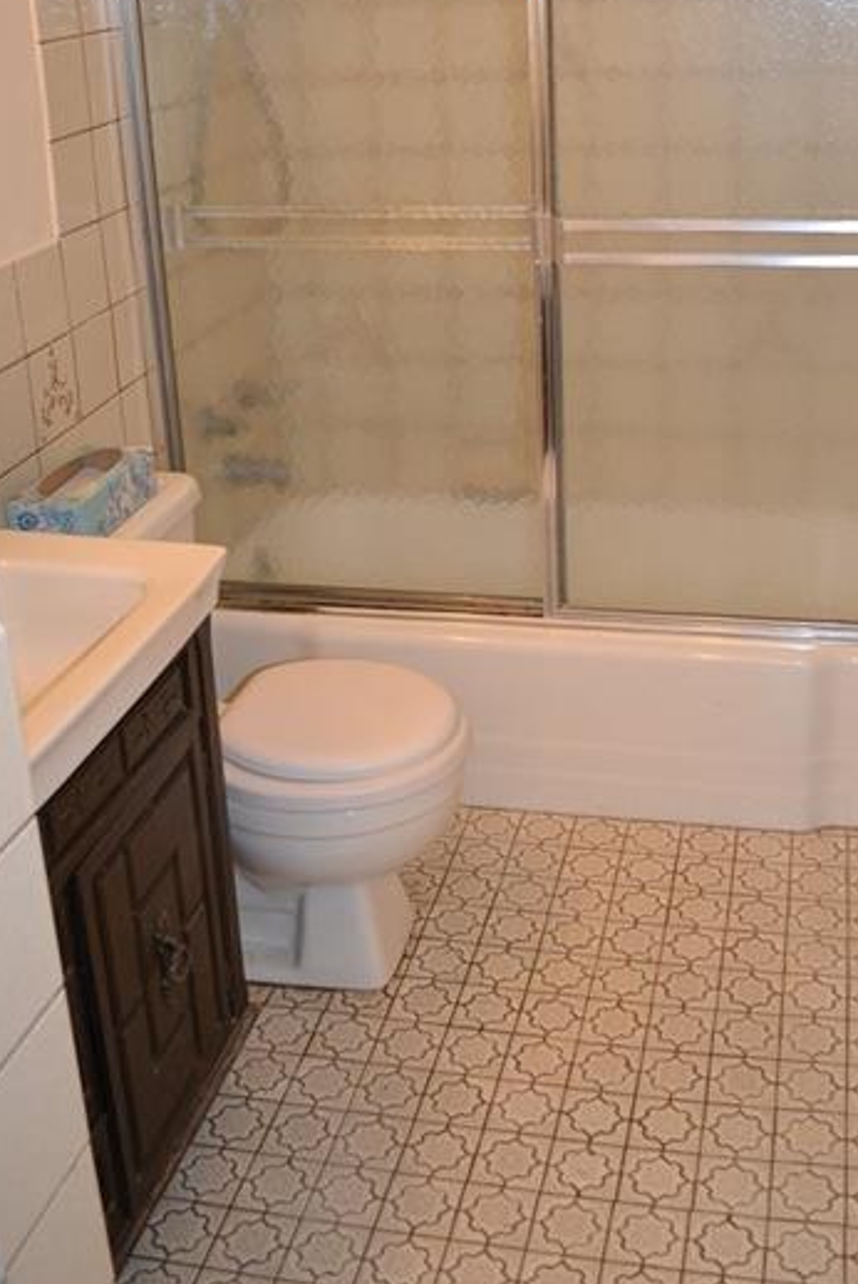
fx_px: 1428
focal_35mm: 40
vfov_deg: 47.4
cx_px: 503
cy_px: 399
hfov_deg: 33.4
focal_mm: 18
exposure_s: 1/60
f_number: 3.5
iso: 1100
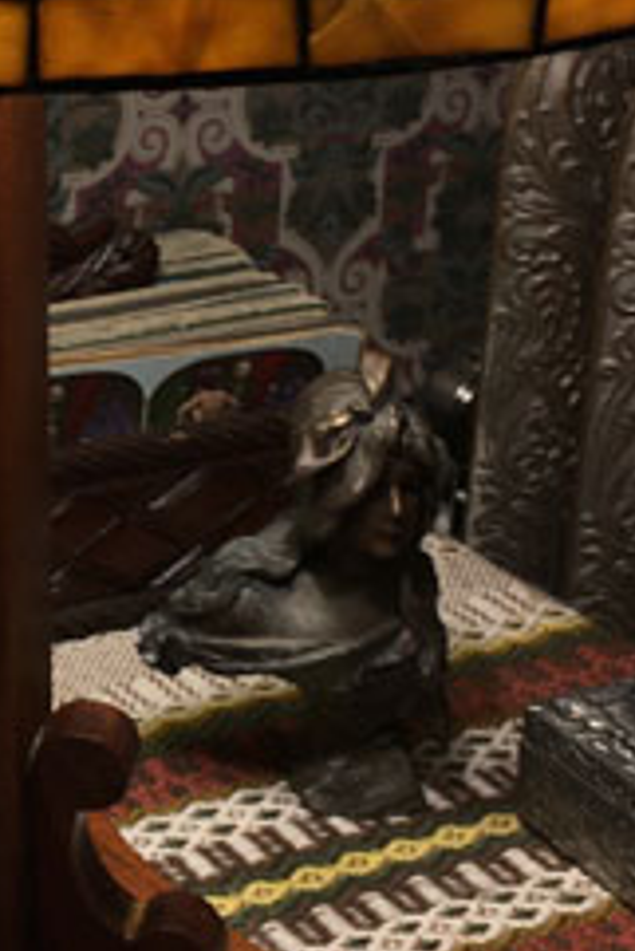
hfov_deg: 13.3
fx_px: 2642
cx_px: -130
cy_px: 213
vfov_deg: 20.2
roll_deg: +0.0
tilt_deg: -18.2
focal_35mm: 100
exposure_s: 1/60
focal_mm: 4.15
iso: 25
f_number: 2.2
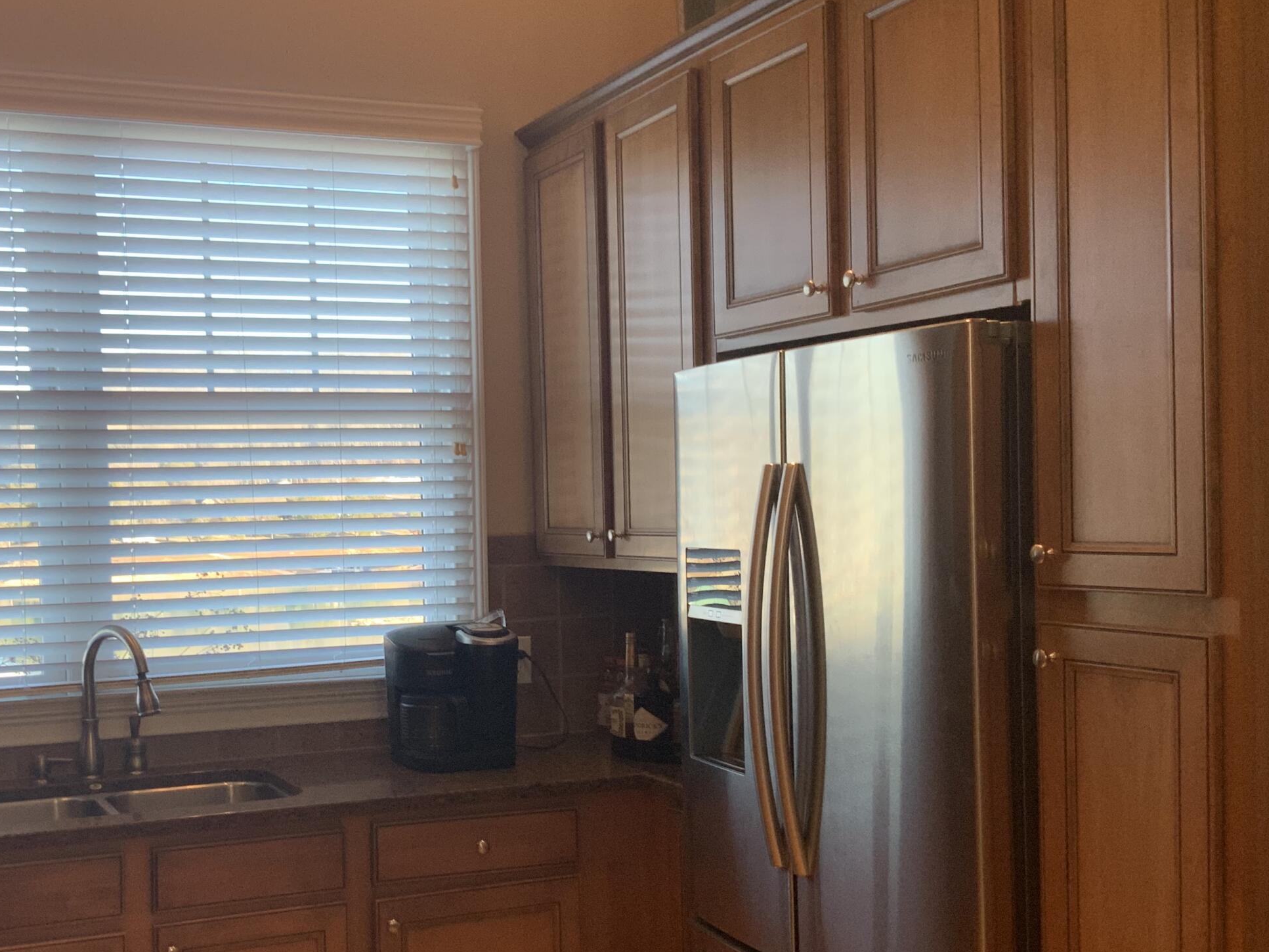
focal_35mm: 45
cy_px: 558
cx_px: 473
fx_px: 1650
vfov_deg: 32.1
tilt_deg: -0.6
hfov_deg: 41.8
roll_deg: +1.5
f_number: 1.8
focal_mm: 3
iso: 64
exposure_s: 1/60
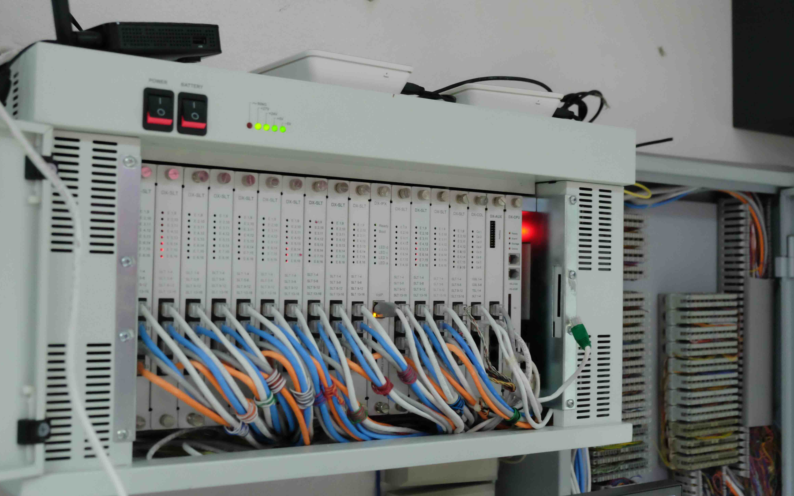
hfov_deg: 44.4
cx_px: 383
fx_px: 974
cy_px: 234
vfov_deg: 28.6
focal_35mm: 45
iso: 3200
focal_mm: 27.7
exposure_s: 1/55
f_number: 3.2
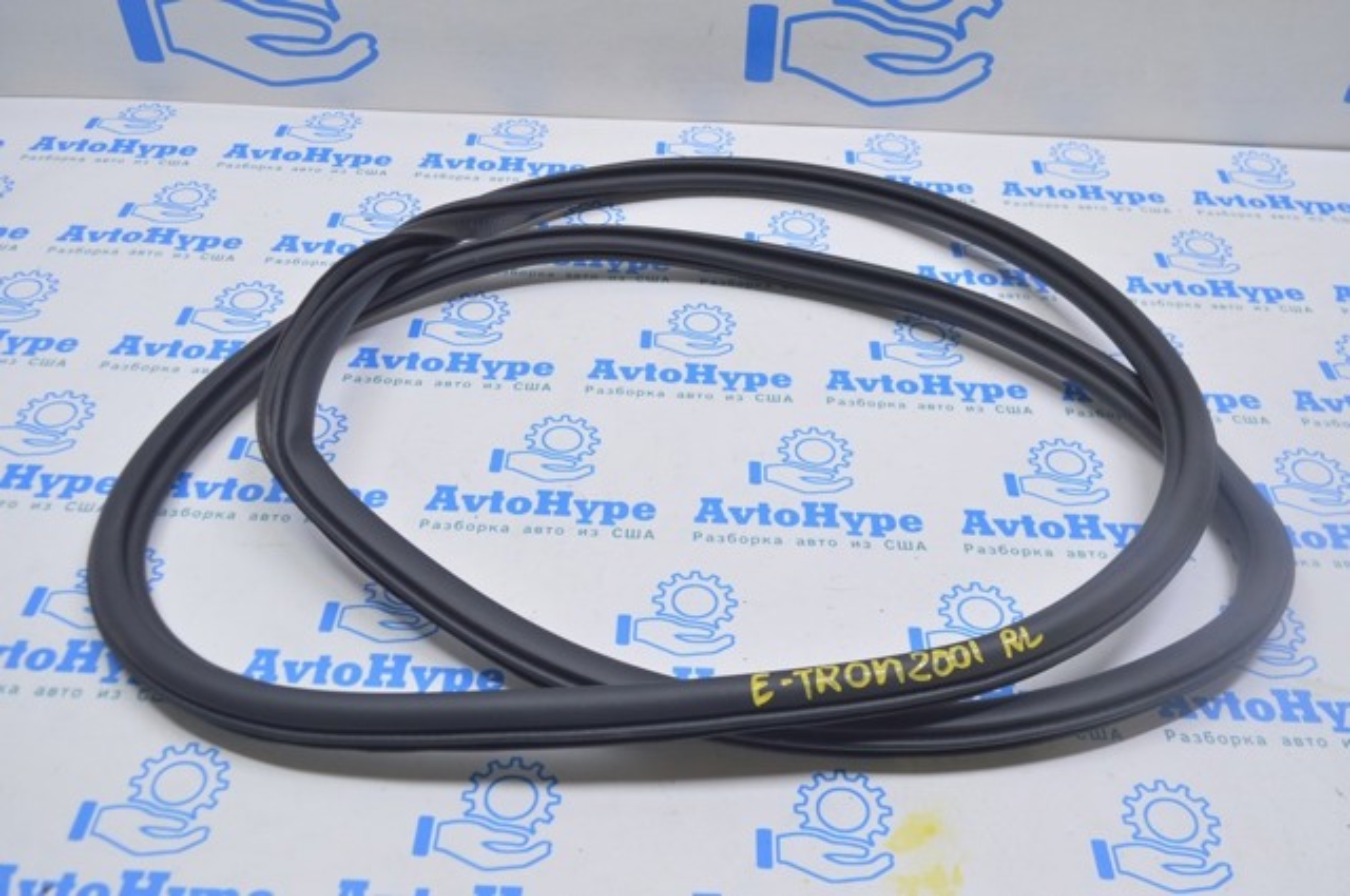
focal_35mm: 36
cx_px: 675
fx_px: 1348
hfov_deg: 53.2
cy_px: 448
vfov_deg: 36.8
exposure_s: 1/20
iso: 400
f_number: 5.6
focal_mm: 24
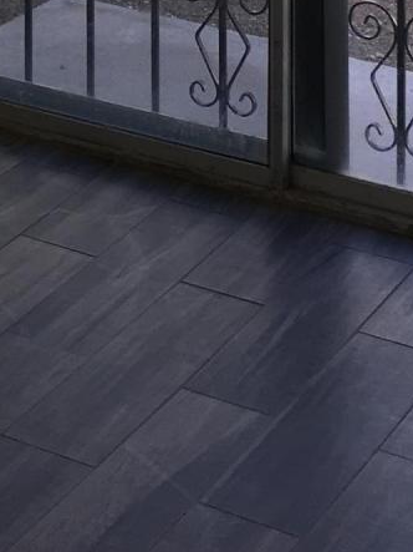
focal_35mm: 131
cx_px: -251
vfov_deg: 12.9
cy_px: -583
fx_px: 2085
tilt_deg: -2.6
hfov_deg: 10.8
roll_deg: +0.0
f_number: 2.2
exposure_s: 1/217
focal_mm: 4.15
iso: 25
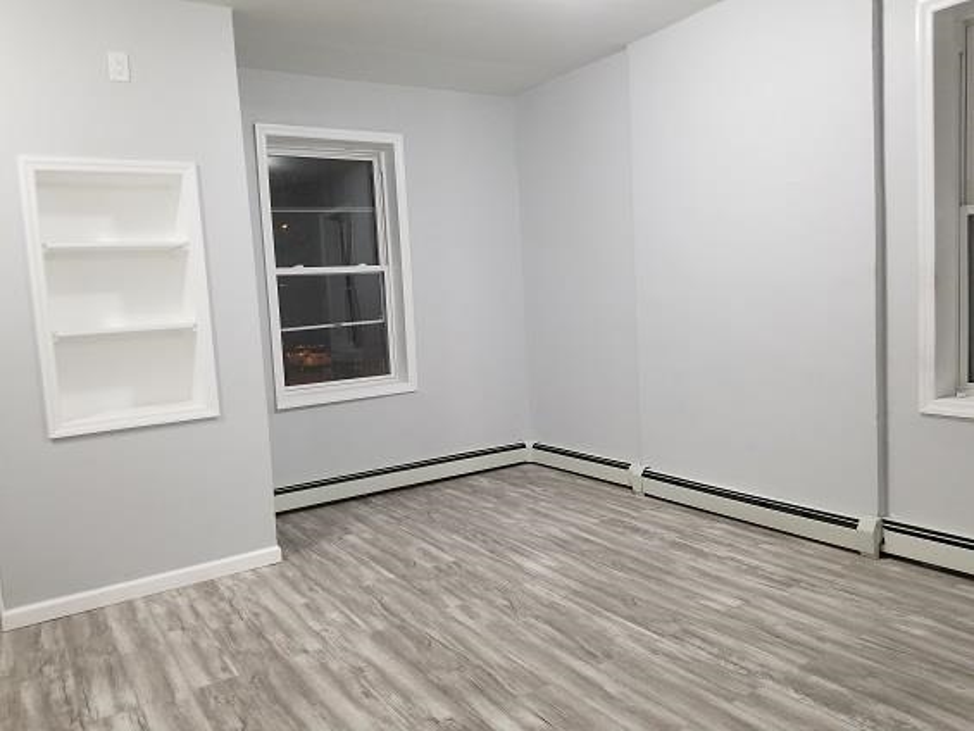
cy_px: 366
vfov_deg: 53.1
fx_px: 732
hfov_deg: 67.3
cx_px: 487
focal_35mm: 26
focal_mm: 4.25
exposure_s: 1/30
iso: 200
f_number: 1.7
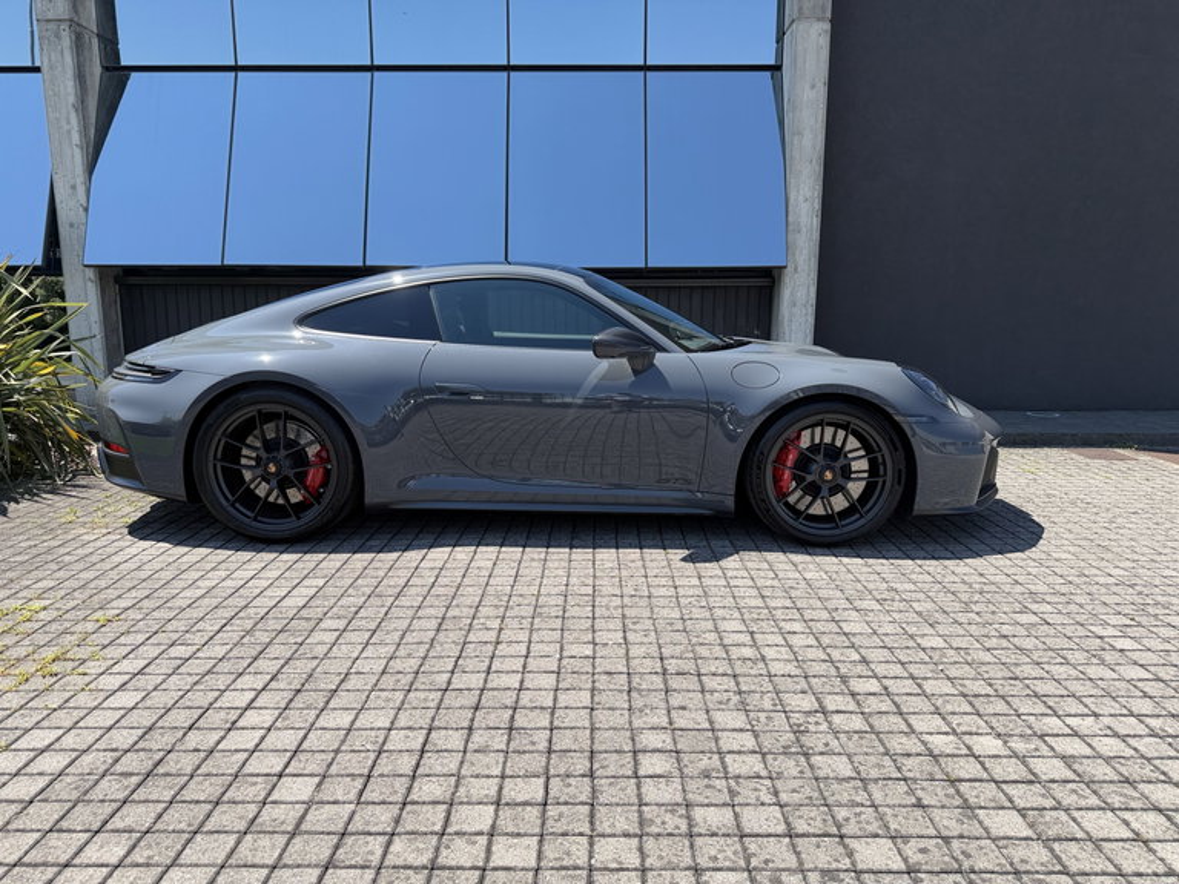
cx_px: 590
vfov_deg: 56.8
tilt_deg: -10.0
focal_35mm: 24
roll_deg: +0.0
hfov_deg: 71.6
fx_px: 817
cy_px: 442
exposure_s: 1/2370
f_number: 1.78
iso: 80
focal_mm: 6.76
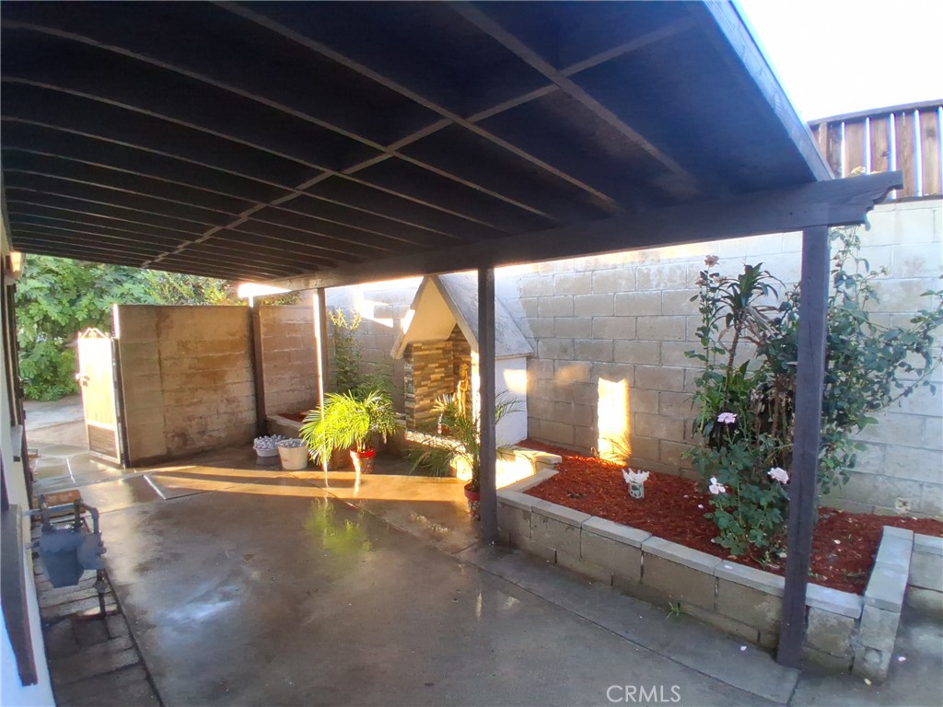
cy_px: 354
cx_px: 472
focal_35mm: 17
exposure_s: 1/120
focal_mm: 1.4
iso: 100
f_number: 2.2
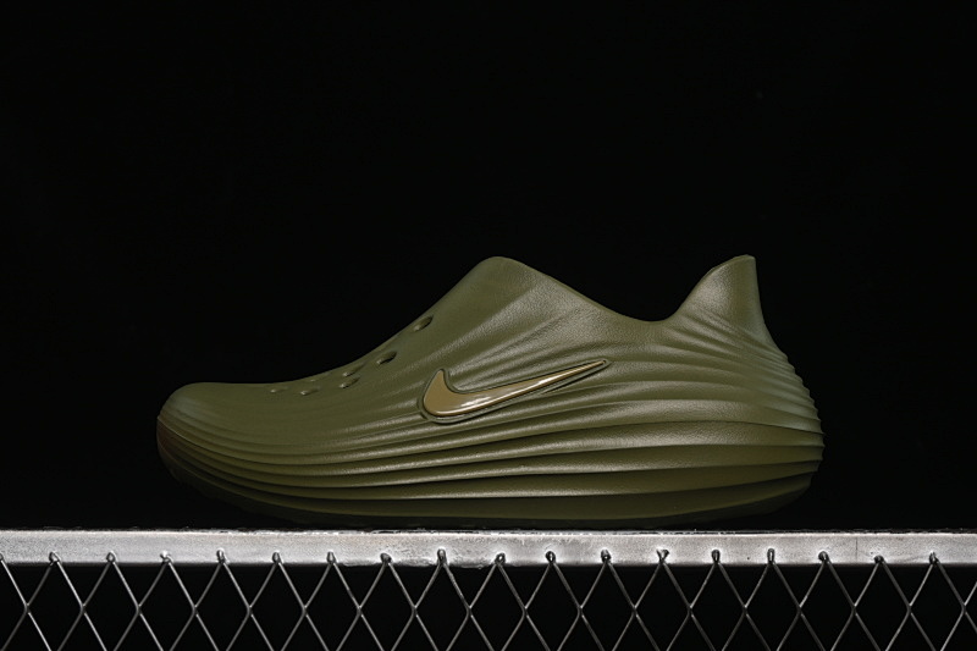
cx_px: 488
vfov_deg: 18.2
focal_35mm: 75
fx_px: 2035
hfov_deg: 27.0
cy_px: 326
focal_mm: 50
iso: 160
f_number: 6.3
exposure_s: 1/50
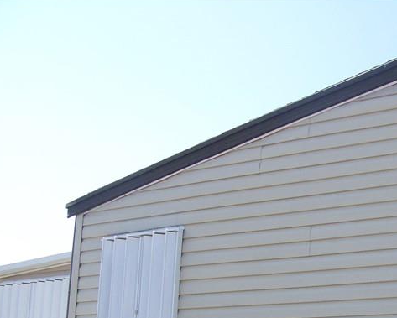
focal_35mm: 76
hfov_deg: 24.3
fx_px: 894
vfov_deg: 19.6
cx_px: 366
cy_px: 317
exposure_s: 1/640
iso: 64
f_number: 2.8
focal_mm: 5.85
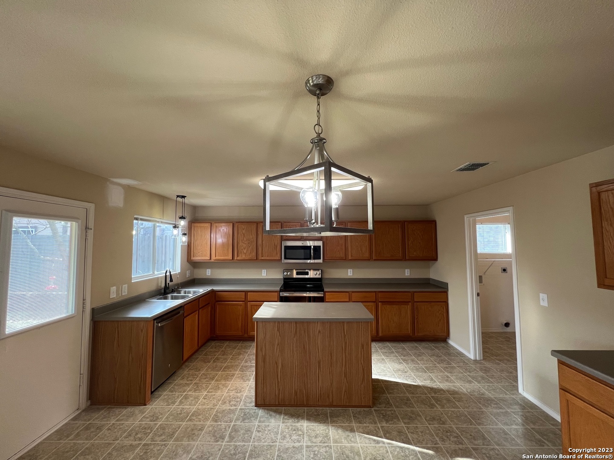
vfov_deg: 89.9
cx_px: 307
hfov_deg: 106.2
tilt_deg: +3.2
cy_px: 230
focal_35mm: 13
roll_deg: +0.3
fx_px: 231
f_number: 1.8
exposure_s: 1/120
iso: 80
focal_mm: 1.57
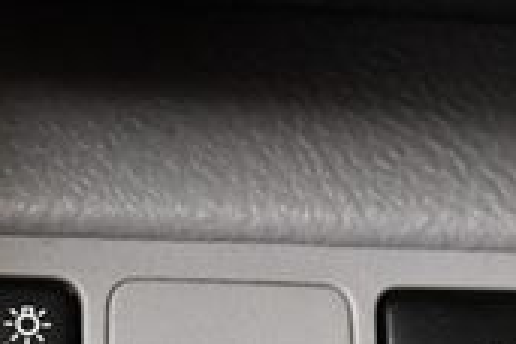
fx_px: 1935
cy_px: 380
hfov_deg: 15.2
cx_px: 256
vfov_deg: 10.0
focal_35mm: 135
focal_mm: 18
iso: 3200
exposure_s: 1/100
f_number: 3.5
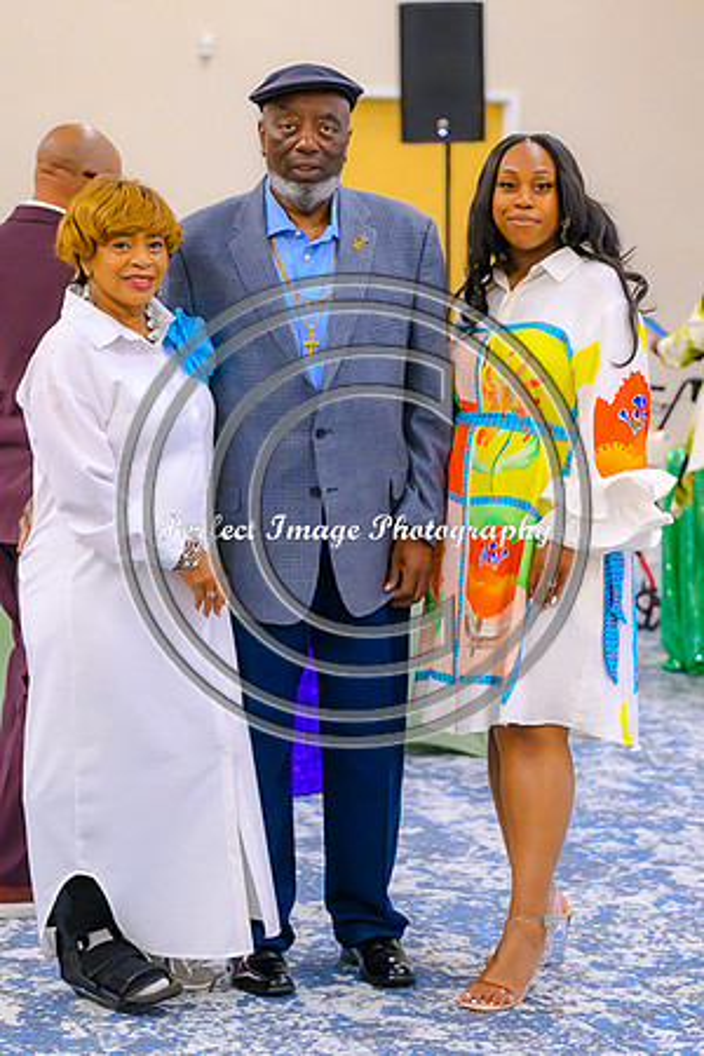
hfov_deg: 13.0
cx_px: 352
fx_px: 3080
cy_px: 528
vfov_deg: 19.5
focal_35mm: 105
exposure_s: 1/200
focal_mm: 70
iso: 2500
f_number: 2.8
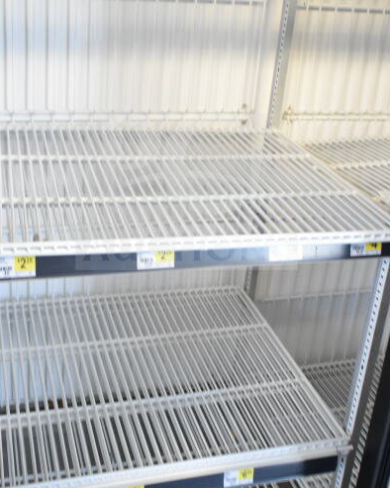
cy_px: 191
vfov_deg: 39.4
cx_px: 186
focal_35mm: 47
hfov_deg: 32.1
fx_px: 679
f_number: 3.5
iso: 1600
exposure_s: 1/50
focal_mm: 18
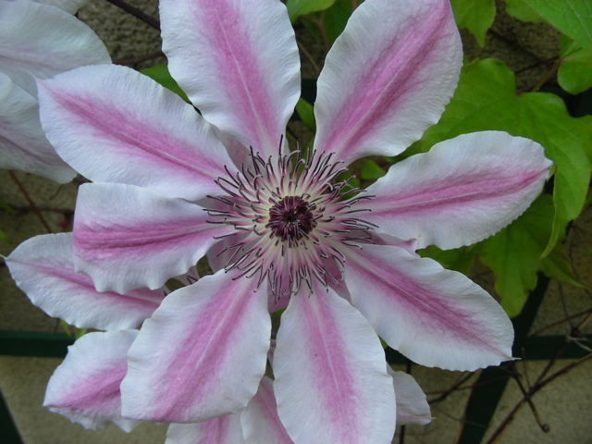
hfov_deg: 49.0
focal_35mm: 38
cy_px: 222
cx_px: 296
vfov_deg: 37.7
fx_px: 650
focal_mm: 6.3
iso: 50
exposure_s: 1/63
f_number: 3.5
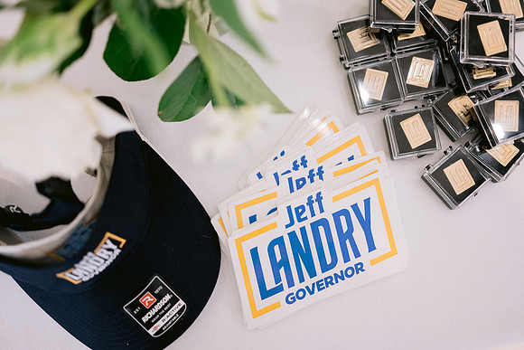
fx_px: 510
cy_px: 175
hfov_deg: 54.4
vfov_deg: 37.9
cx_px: 262
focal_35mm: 35
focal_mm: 35
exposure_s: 1/100
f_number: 1.8
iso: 800
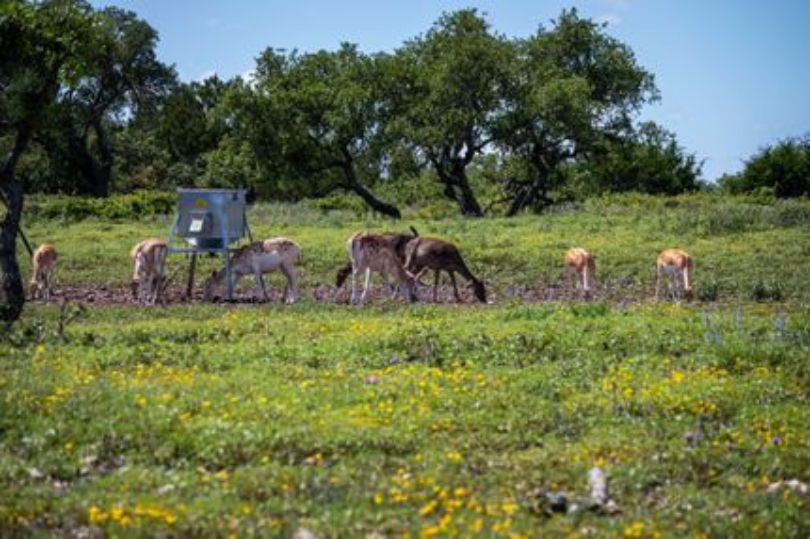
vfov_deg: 7.6
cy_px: 270
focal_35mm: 180
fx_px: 4047
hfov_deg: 11.4
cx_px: 405
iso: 100
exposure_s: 1/500
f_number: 5.6
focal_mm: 120
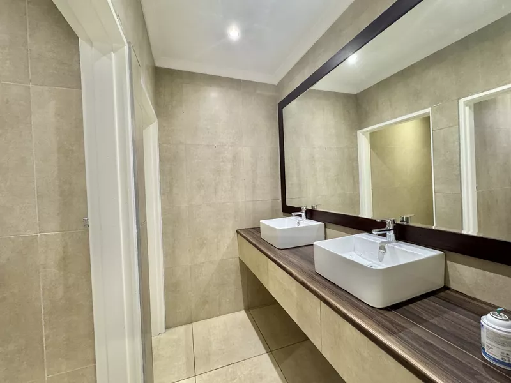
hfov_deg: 102.1
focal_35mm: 14
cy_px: 192
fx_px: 207
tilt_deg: -1.1
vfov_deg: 85.7
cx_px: 256
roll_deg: +1.7
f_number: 2.2
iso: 250
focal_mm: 2.22
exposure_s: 1/50
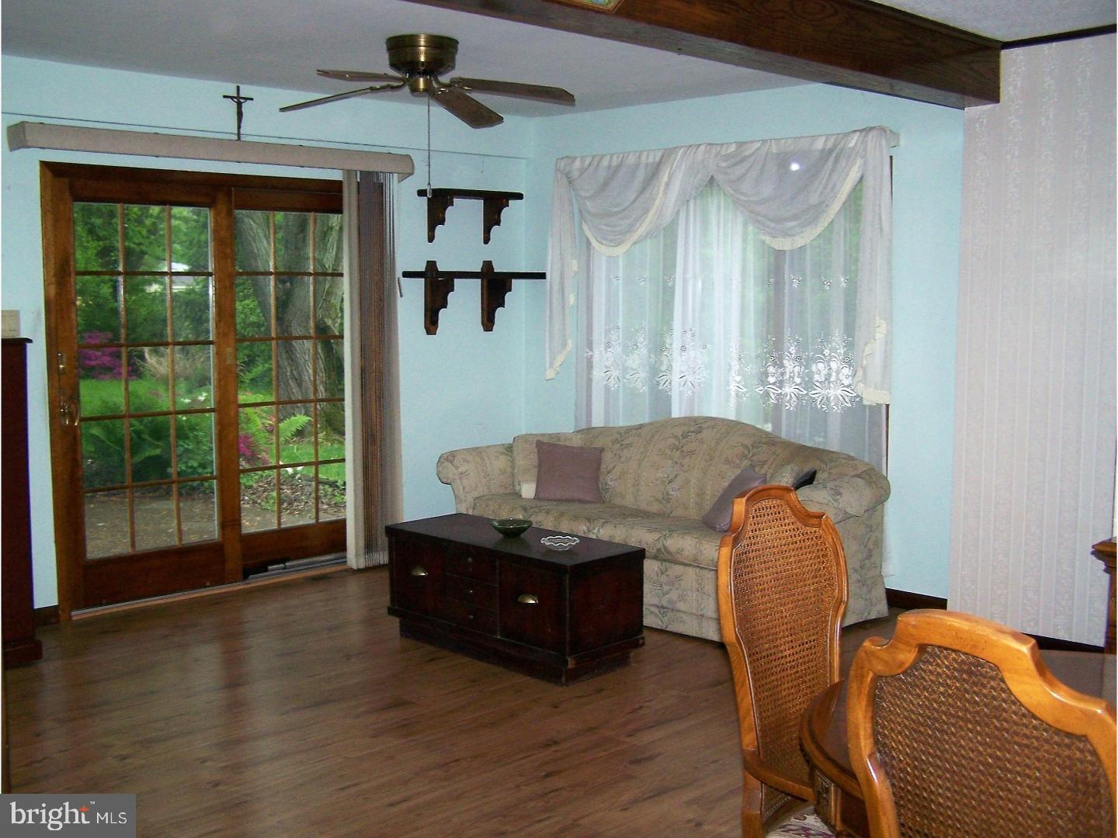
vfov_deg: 37.7
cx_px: 559
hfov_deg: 49.0
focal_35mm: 38
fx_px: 1227
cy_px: 419
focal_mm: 6.3
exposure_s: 1/60
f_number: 2.8
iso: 160
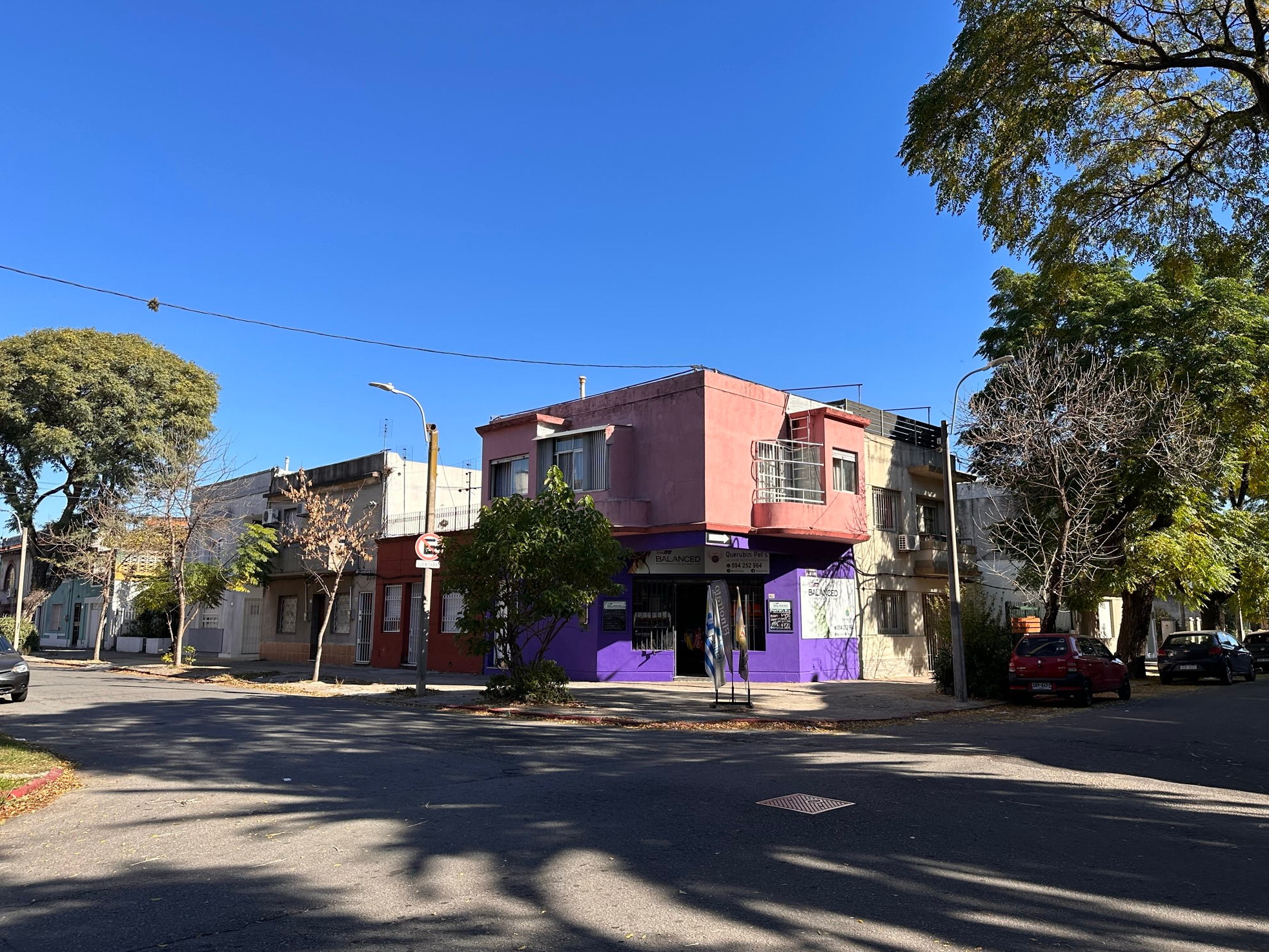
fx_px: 917
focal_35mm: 25
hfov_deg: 69.4
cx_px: 658
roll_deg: -0.1
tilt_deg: +8.1
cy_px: 480
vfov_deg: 54.9
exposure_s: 1/2967
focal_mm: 6.86
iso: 80
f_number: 1.78
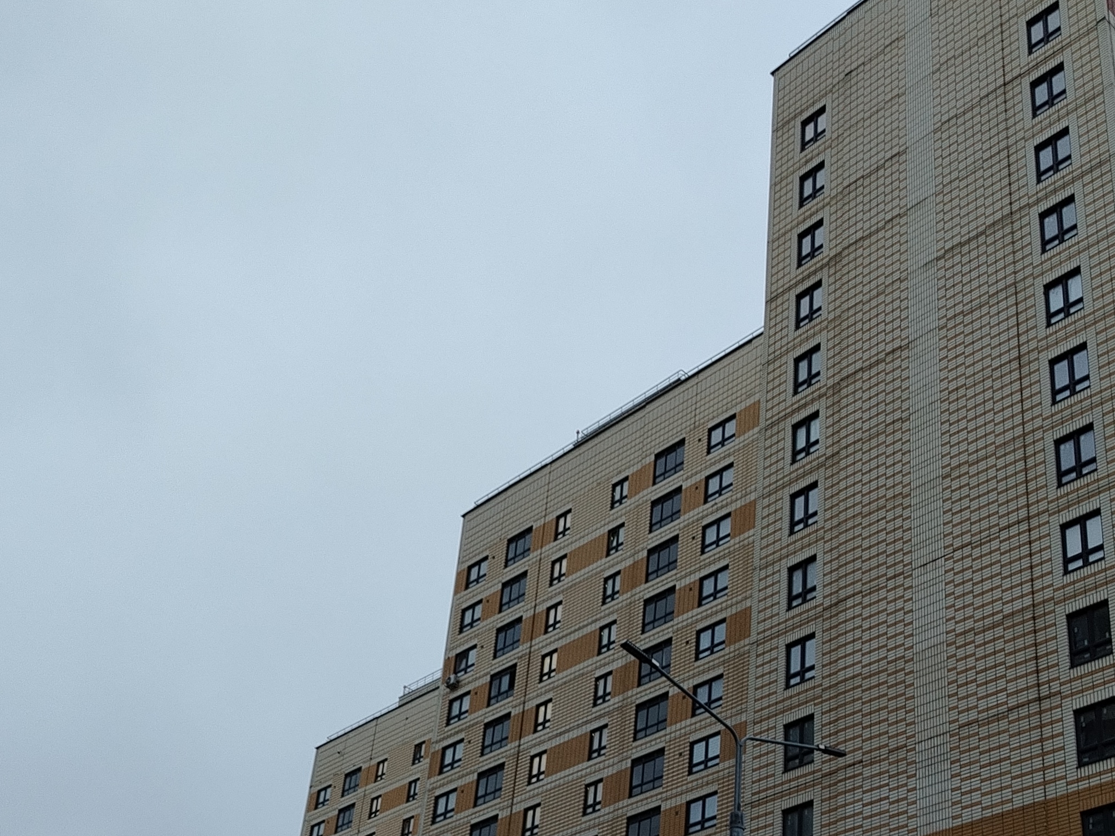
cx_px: 722
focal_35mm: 47
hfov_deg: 40.1
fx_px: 1514
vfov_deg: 29.5
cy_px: 766
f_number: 1.75
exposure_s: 1/50
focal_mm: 5.25
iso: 481
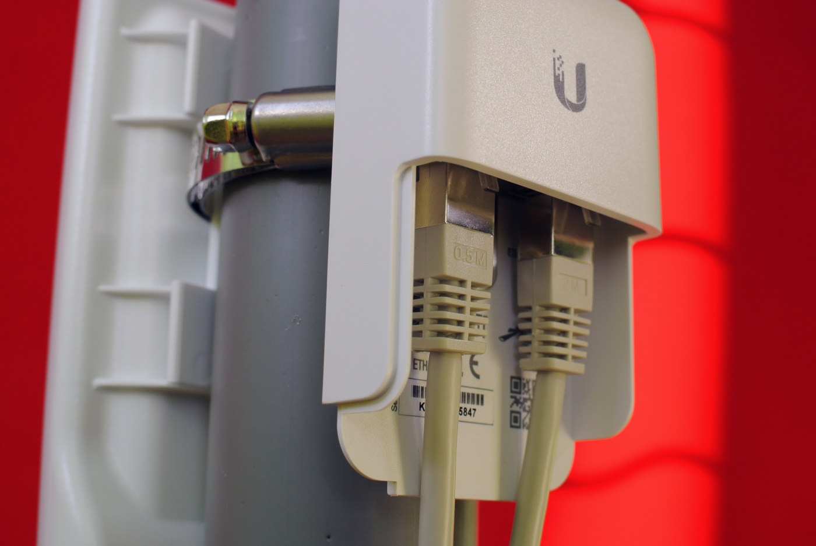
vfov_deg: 27.6
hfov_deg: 40.3
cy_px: 273
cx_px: 408
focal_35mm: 49
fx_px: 1112
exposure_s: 1/40
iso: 100
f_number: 4.5
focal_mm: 18.5
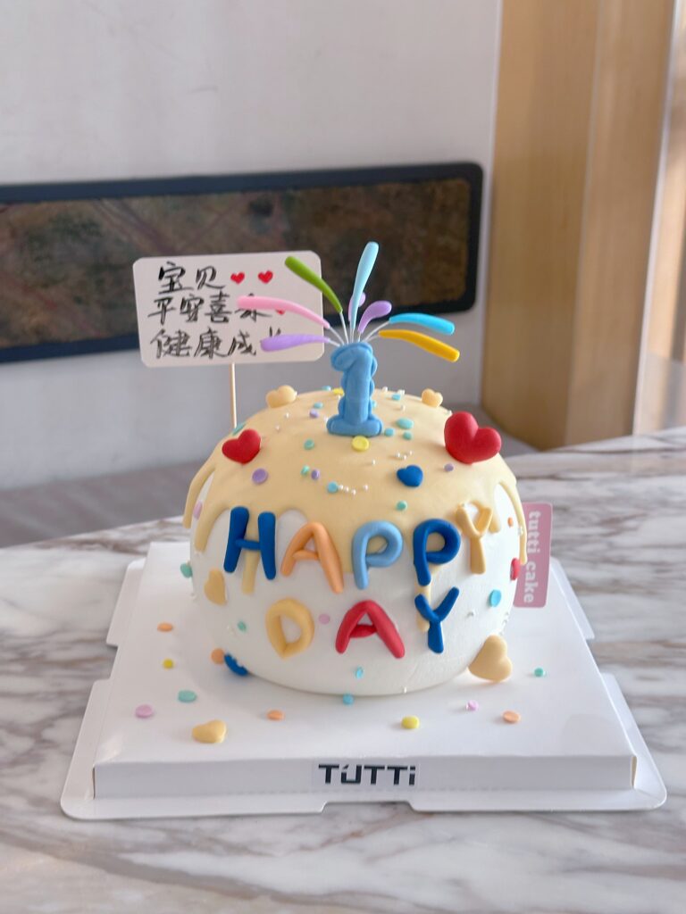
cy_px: 457
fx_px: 1268
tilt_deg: -19.1
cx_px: 343
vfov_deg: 39.7
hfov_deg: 30.3
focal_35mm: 48
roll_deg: -1.7
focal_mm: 6.86
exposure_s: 1/50
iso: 50
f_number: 1.78
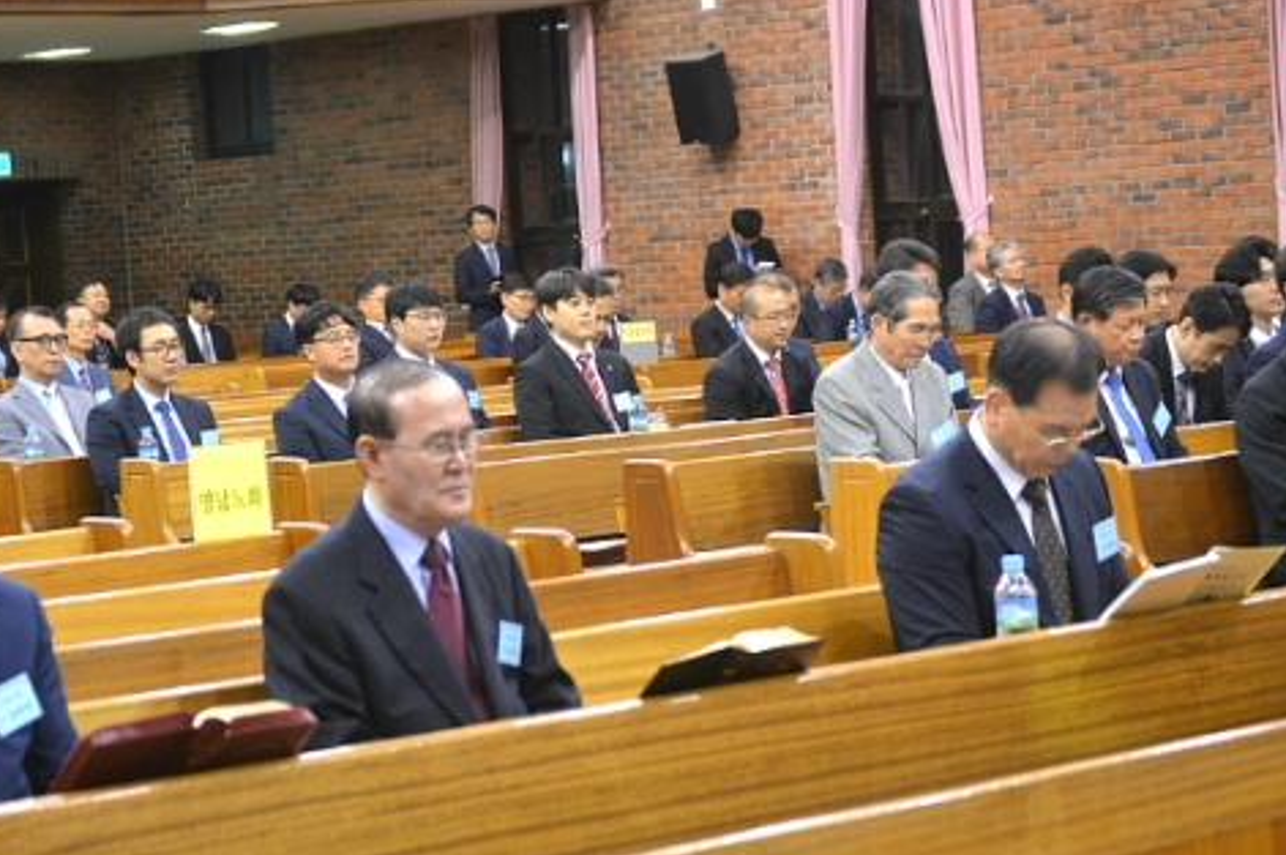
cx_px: 511
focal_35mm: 102
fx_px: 3626
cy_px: 339
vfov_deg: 13.4
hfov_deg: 20.1
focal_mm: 55
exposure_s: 1/60
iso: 720
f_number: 4
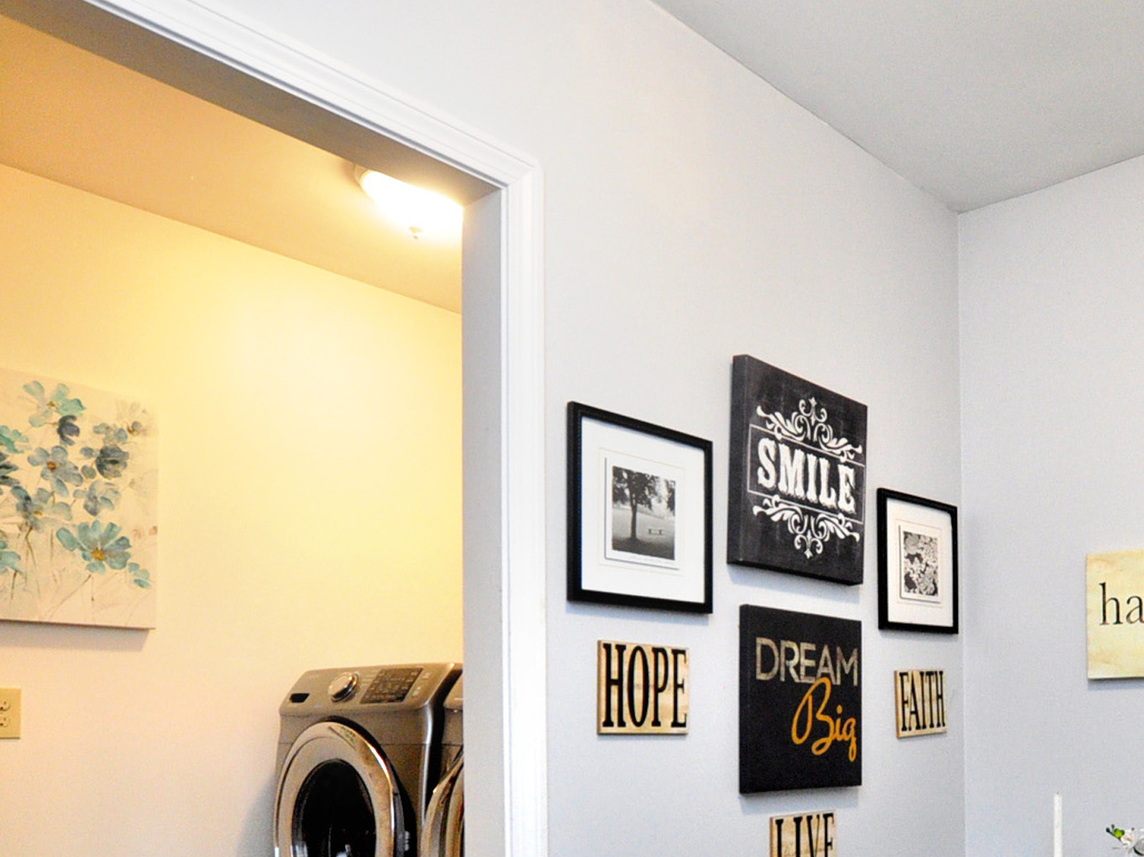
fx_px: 991
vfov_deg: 44.3
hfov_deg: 57.1
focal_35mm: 30
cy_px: 698
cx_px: 852
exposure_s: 1/15
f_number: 5
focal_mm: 10
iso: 1250
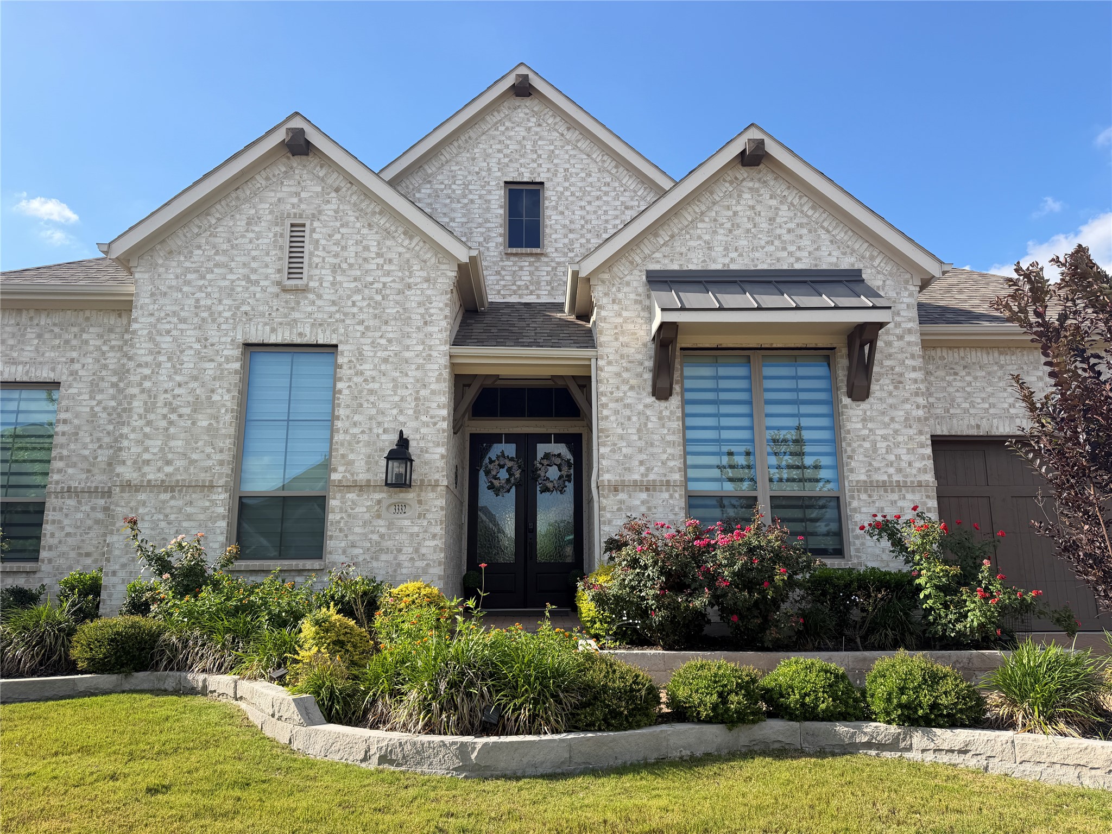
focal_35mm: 24
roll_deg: +0.7
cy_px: 417
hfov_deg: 71.6
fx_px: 771
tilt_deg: +11.0
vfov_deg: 56.8
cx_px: 556
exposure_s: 1/2000
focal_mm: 6.76
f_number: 1.78
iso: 80
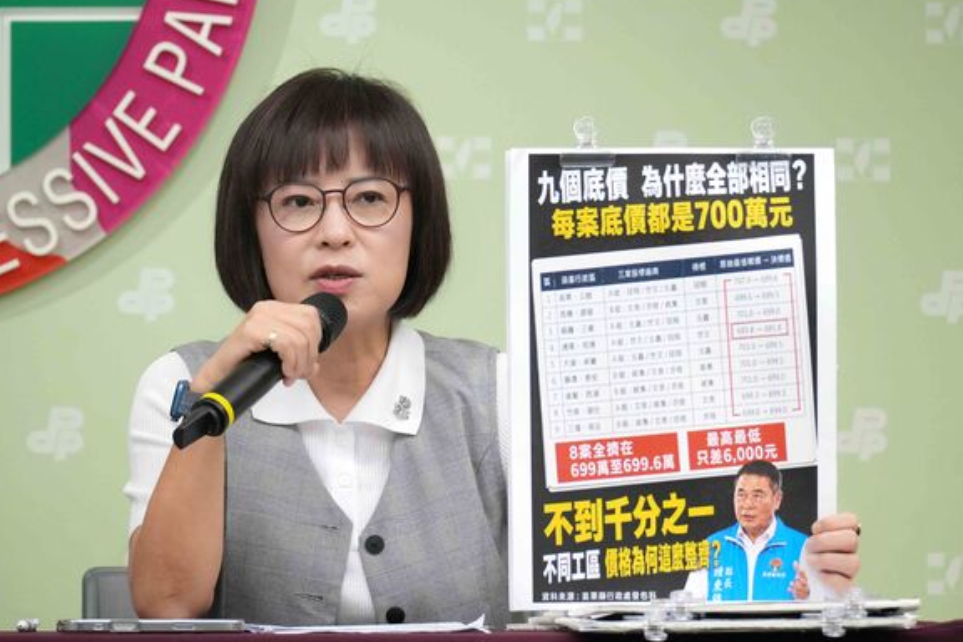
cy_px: 311
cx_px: 480
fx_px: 8654
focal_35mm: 324
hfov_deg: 6.4
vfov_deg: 4.2
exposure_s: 1/160
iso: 2500
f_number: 6.3
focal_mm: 207
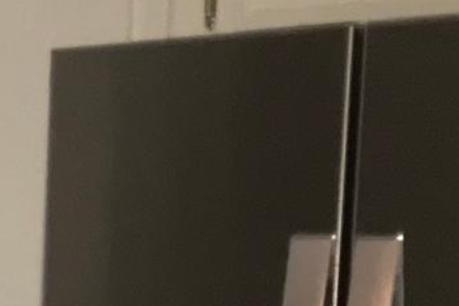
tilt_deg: -8.6
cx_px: -591
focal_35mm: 170
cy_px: 629
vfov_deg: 7.7
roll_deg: +0.1
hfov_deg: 10.6
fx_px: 2167
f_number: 1.8
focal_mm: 3.99
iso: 100
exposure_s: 1/16
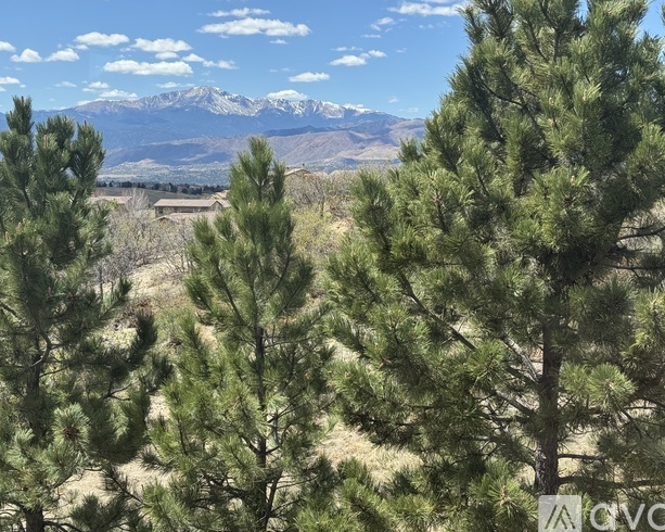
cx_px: 352
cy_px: 267
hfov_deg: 36.7
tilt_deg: -6.9
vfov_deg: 29.7
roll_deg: +0.1
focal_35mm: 51
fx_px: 1003
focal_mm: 6.76
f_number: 1.78
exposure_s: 1/1869
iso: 64
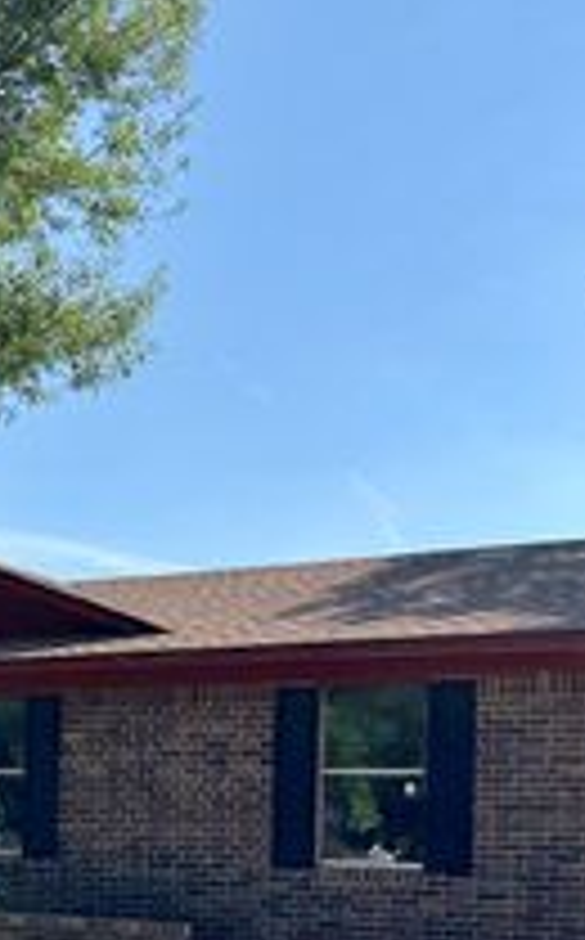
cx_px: -18
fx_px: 1561
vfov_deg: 32.6
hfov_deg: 20.5
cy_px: 753
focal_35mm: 61
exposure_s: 1/3802
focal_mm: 6.76
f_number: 1.78
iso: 80
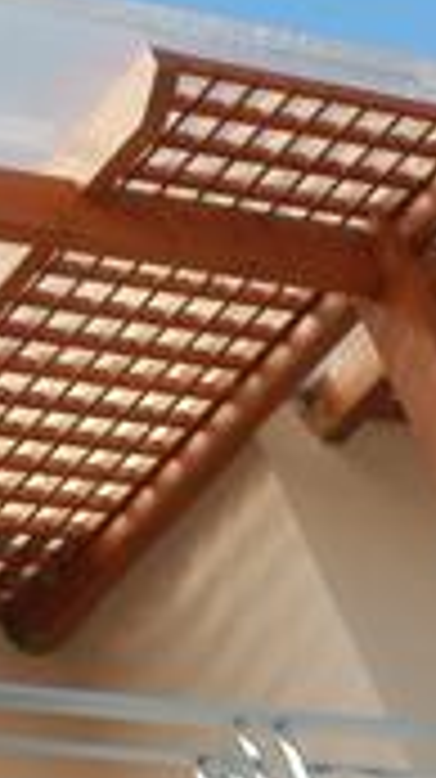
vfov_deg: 8.3
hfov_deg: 4.7
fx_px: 5316
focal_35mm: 258
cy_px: 938
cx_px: 270
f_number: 7.3
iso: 100
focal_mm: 11.2
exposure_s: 1/160
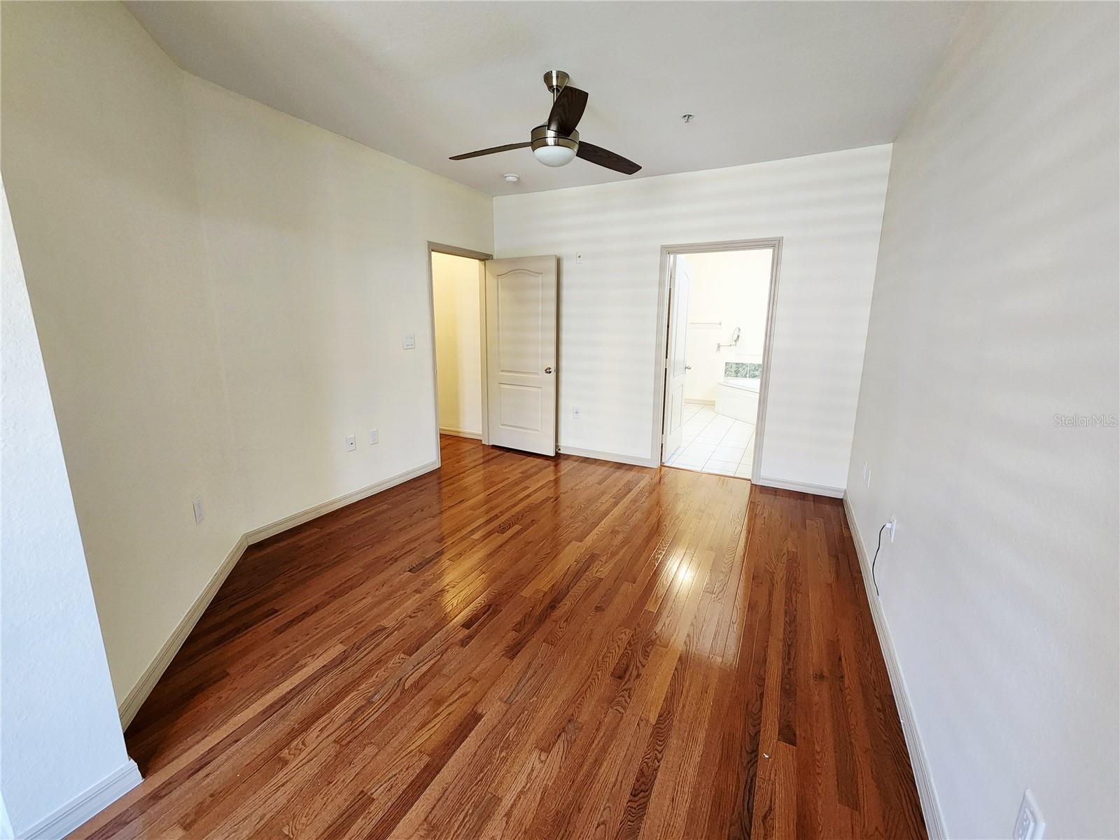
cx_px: 560
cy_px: 420
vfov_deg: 89.9
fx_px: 421
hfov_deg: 106.2
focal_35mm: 13
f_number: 2.2
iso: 320
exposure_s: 1/60.2
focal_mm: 2.2
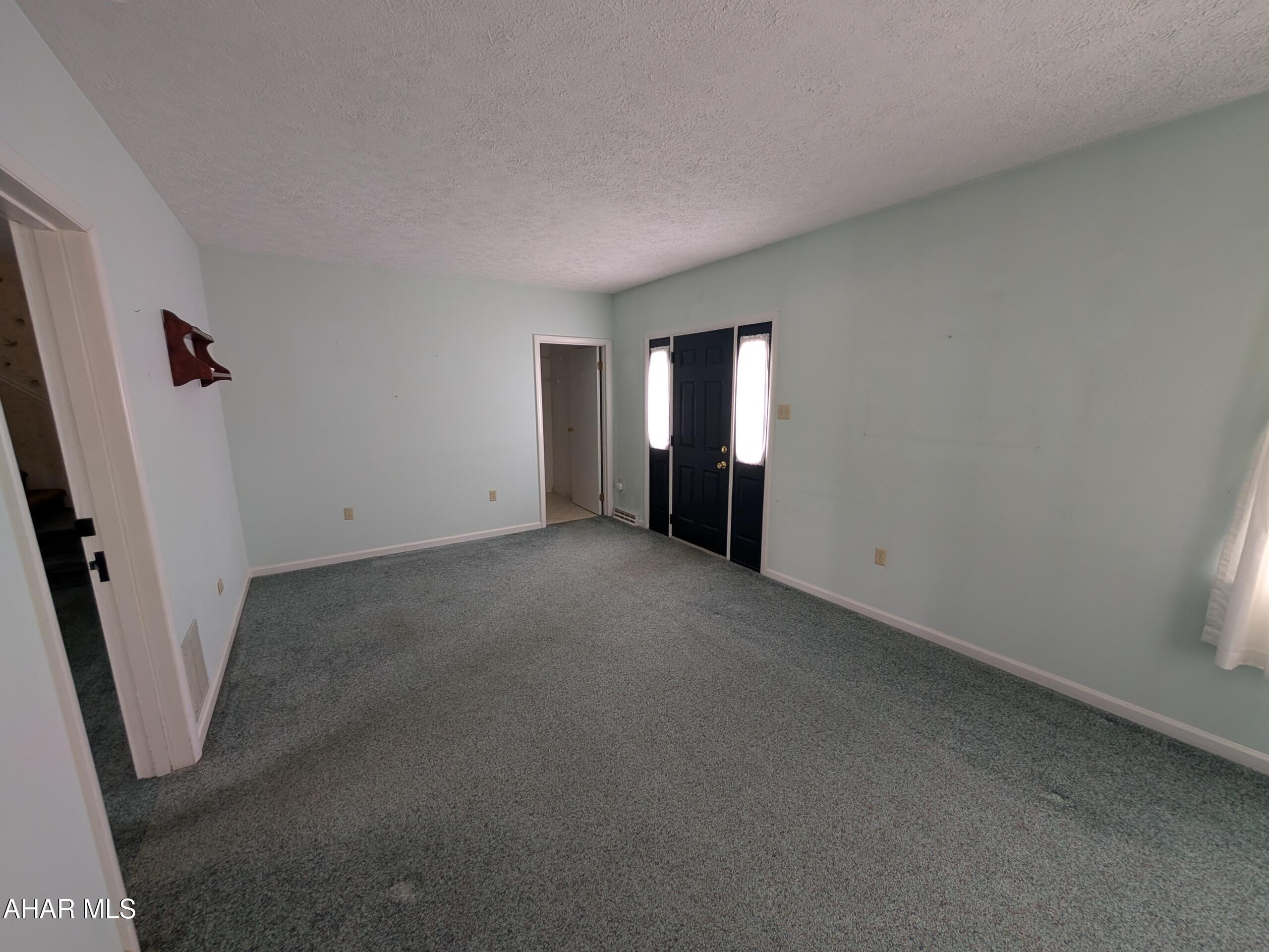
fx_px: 440
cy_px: 476
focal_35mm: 12
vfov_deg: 94.5
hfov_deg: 110.5
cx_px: 634
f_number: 1.7
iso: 190
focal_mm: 2.02
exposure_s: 1/24
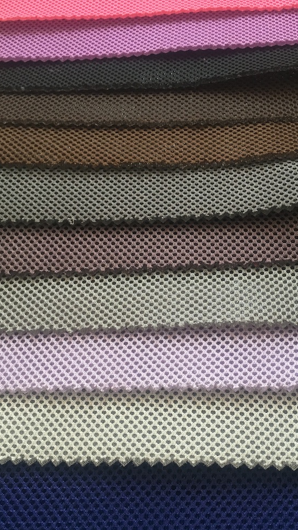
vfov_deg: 46.9
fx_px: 604
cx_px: 196
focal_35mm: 43
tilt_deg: -59.8
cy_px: 331
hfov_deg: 27.6
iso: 100
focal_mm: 4.15
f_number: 2.2
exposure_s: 1/33
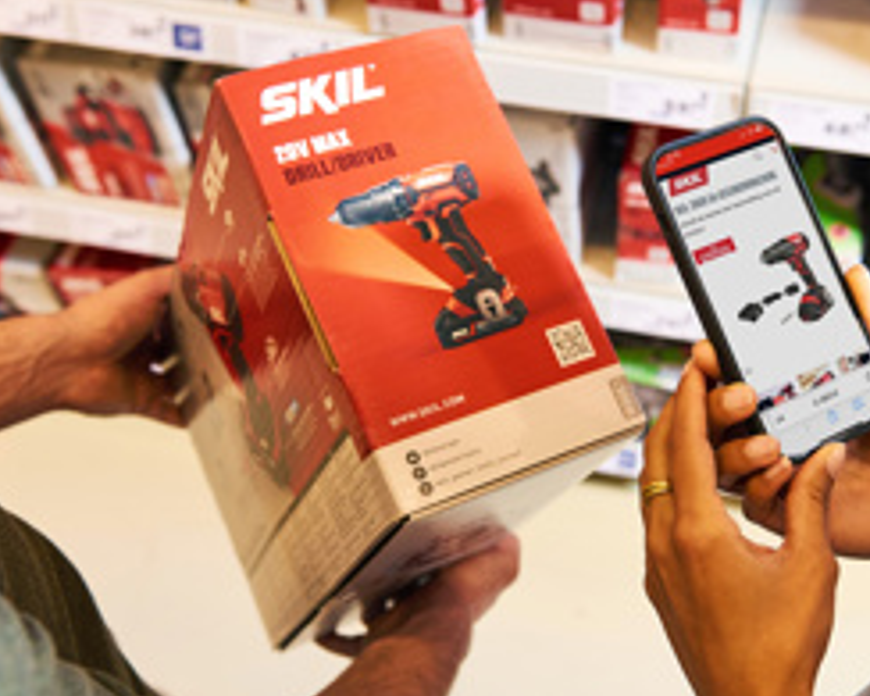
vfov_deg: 27.6
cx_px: 572
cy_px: 355
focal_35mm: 55
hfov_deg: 33.9
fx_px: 1416
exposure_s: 1/100
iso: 1000
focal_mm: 34
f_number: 4.5
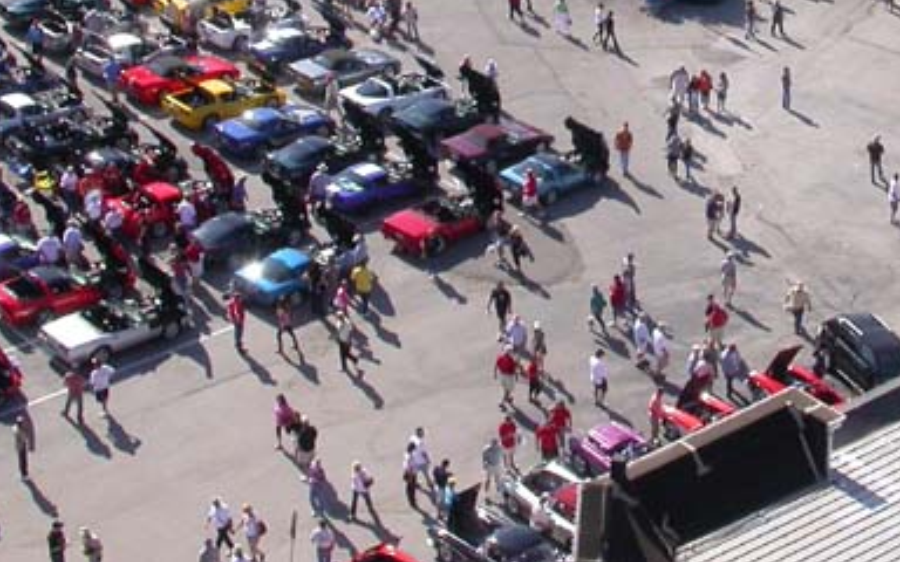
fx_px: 2060
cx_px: 722
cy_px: -70
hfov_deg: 24.2
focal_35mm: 84
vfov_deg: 15.1
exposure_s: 1/284
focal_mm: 7.85
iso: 100
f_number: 6.7
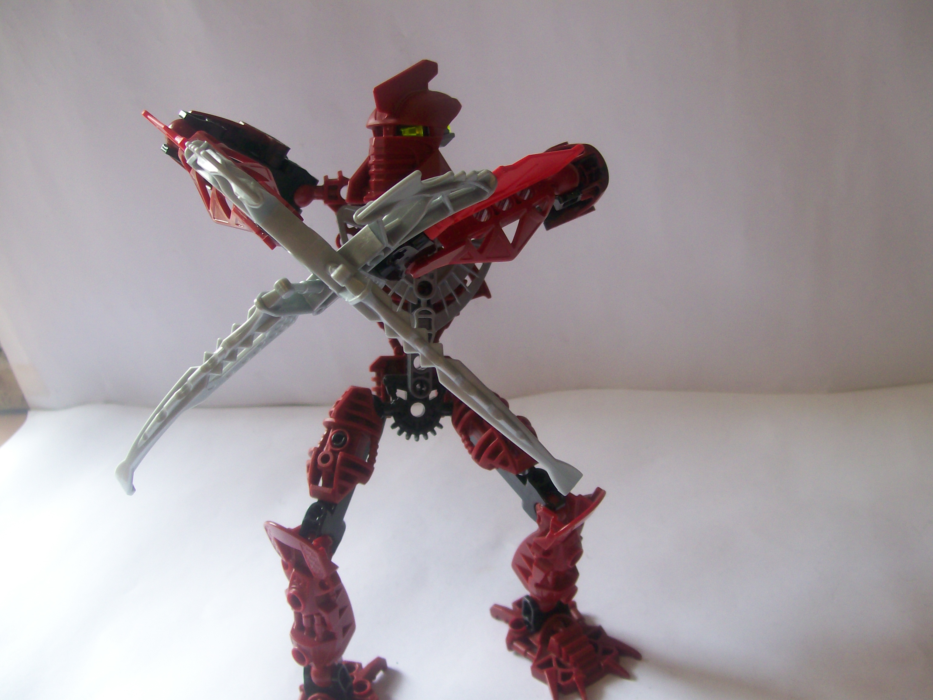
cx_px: 466
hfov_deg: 51.4
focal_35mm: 36
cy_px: 350
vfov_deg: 39.7
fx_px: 970
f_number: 2.7
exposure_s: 1/51.2
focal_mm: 6
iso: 80
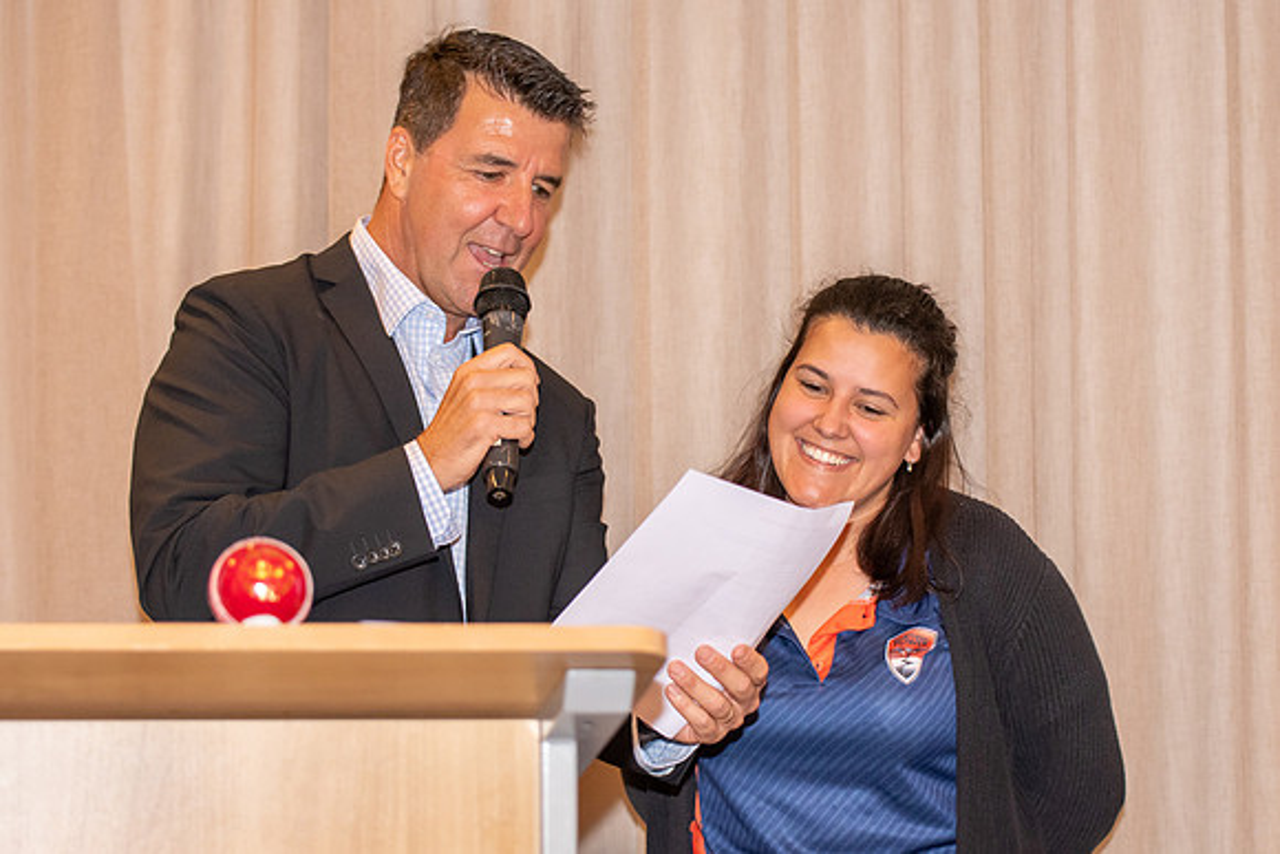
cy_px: 412
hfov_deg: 17.1
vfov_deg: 11.4
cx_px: 712
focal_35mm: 120
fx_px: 4264
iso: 1000
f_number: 2.8
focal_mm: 70
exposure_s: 1/60
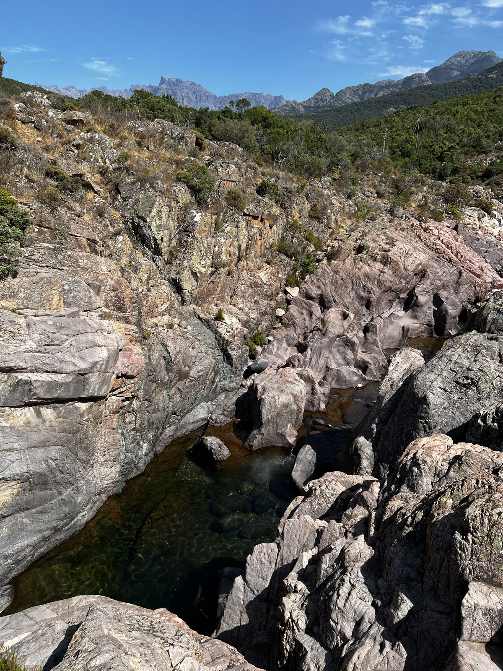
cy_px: 336
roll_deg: -1.6
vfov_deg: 67.3
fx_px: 504
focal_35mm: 26
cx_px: 252
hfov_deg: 53.1
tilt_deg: -17.4
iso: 50
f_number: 1.5
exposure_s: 1/3460
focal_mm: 5.7
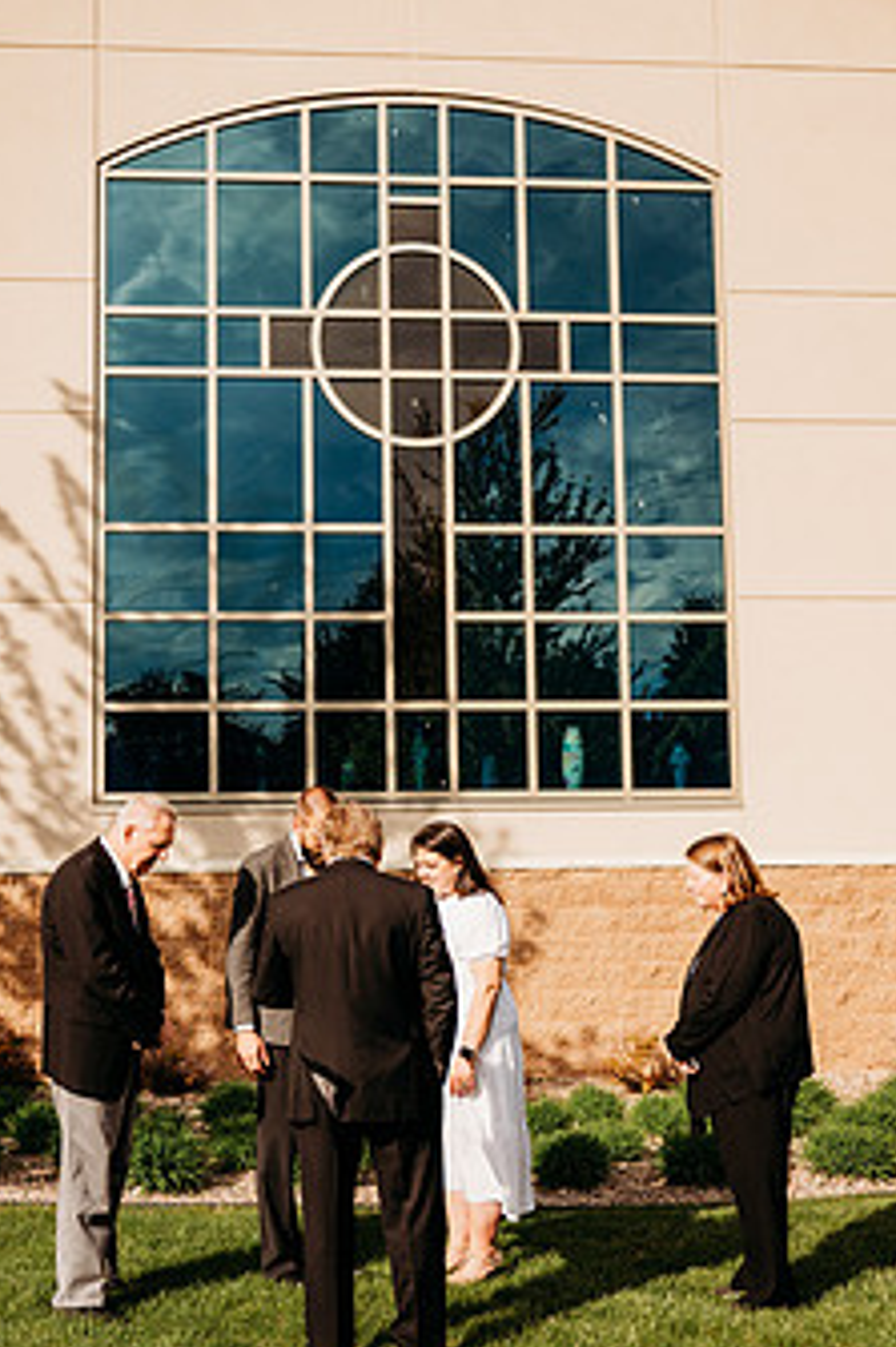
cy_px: 736
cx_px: 378
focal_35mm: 47
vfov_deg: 41.9
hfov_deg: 28.6
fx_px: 1756
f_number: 2.8
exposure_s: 1/5000
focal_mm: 35
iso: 200
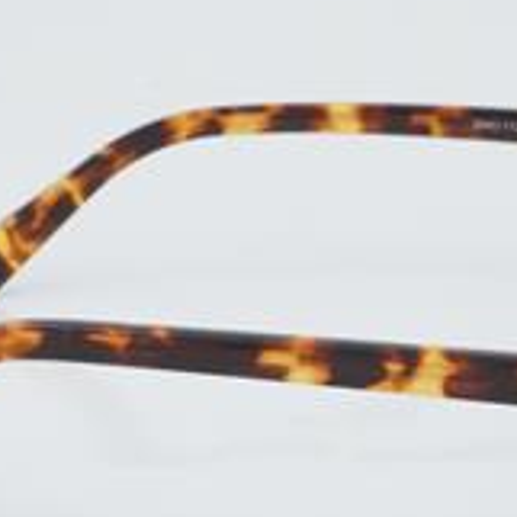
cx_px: 392
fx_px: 2670
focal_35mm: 158
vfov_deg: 11.1
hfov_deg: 11.0
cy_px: 324
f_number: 32
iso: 100
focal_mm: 50
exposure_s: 1/3
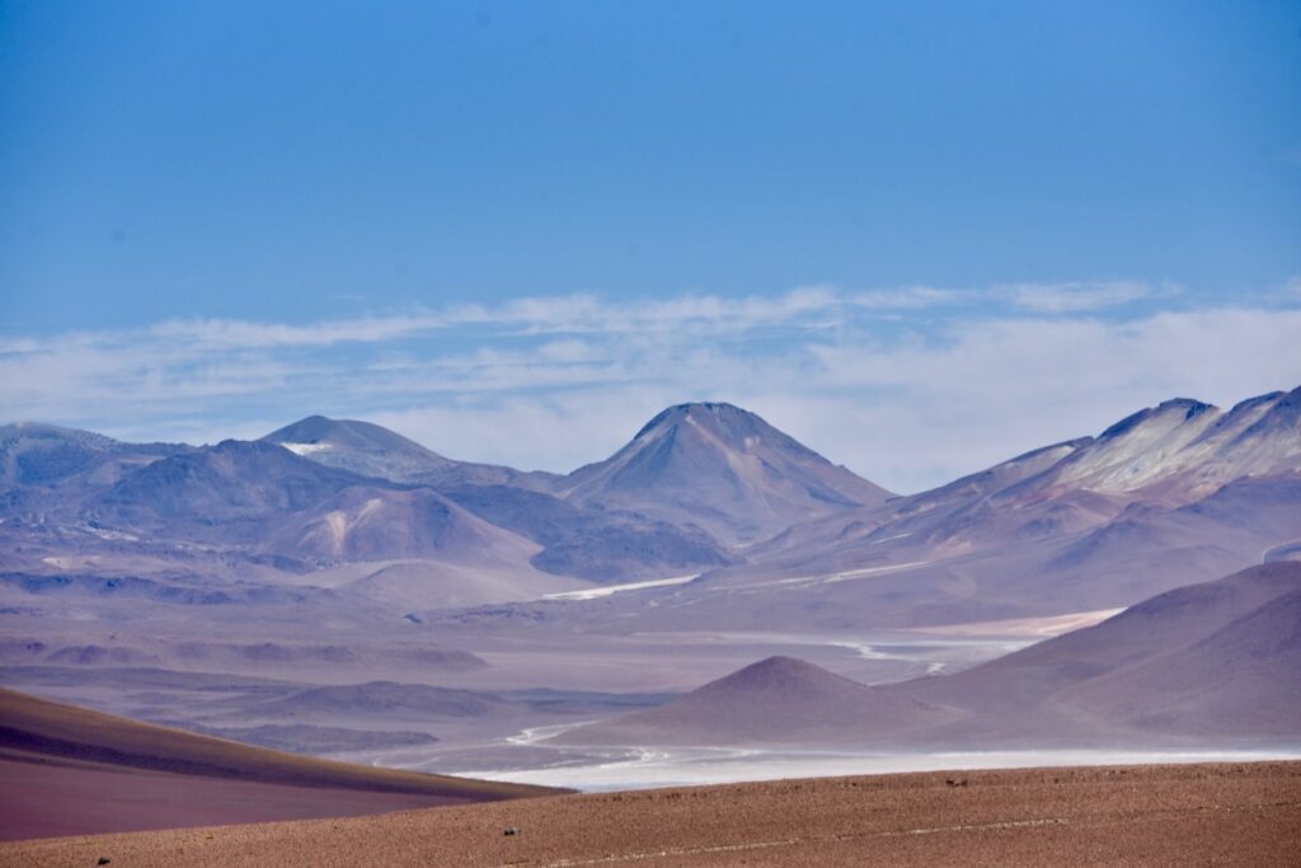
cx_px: 650
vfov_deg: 6.9
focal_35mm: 200
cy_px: 434
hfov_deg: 10.3
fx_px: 7228
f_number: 9
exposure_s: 1/4000
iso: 500
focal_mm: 200
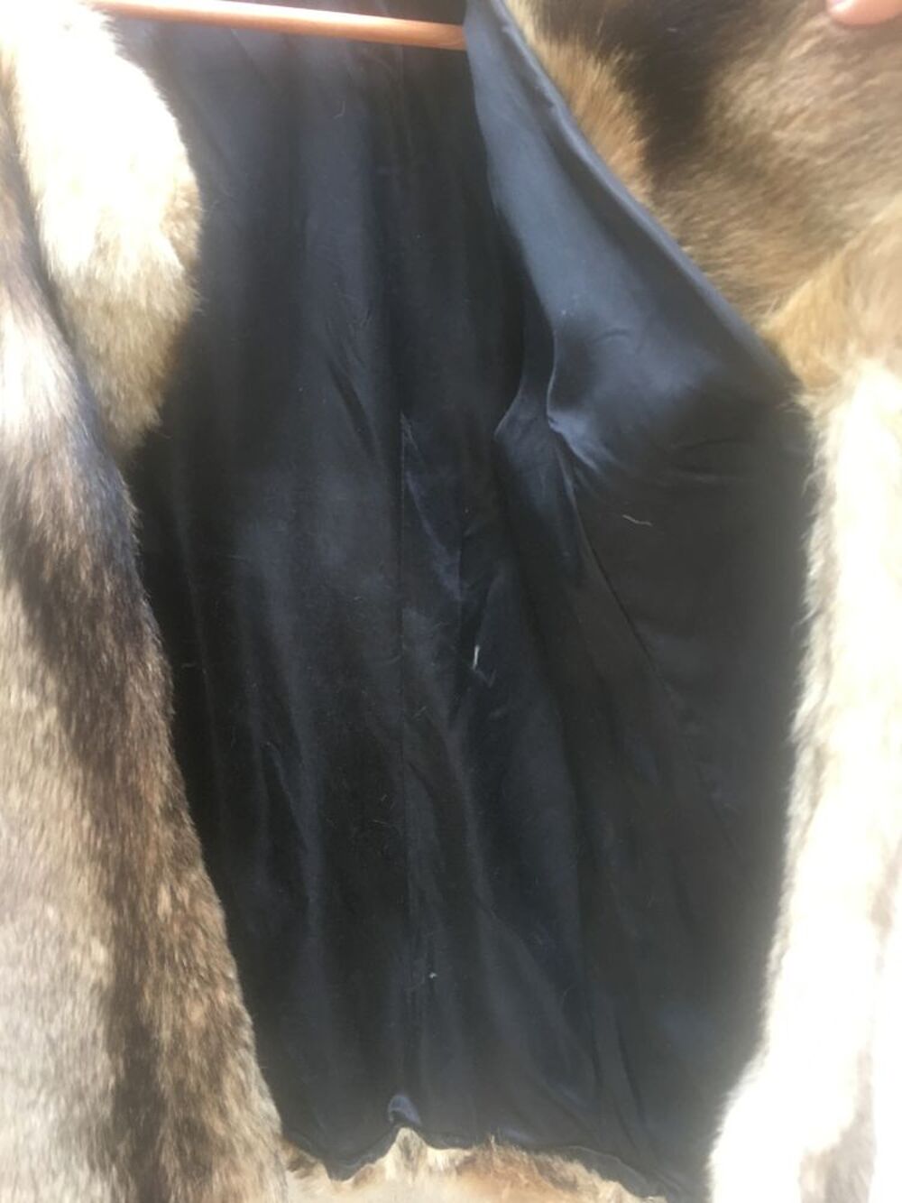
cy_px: 602
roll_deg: -1.7
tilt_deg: -18.9
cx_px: 451
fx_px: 1007
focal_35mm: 29
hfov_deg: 48.2
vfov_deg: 61.7
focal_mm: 4.15
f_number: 2.2
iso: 64
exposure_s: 1/17
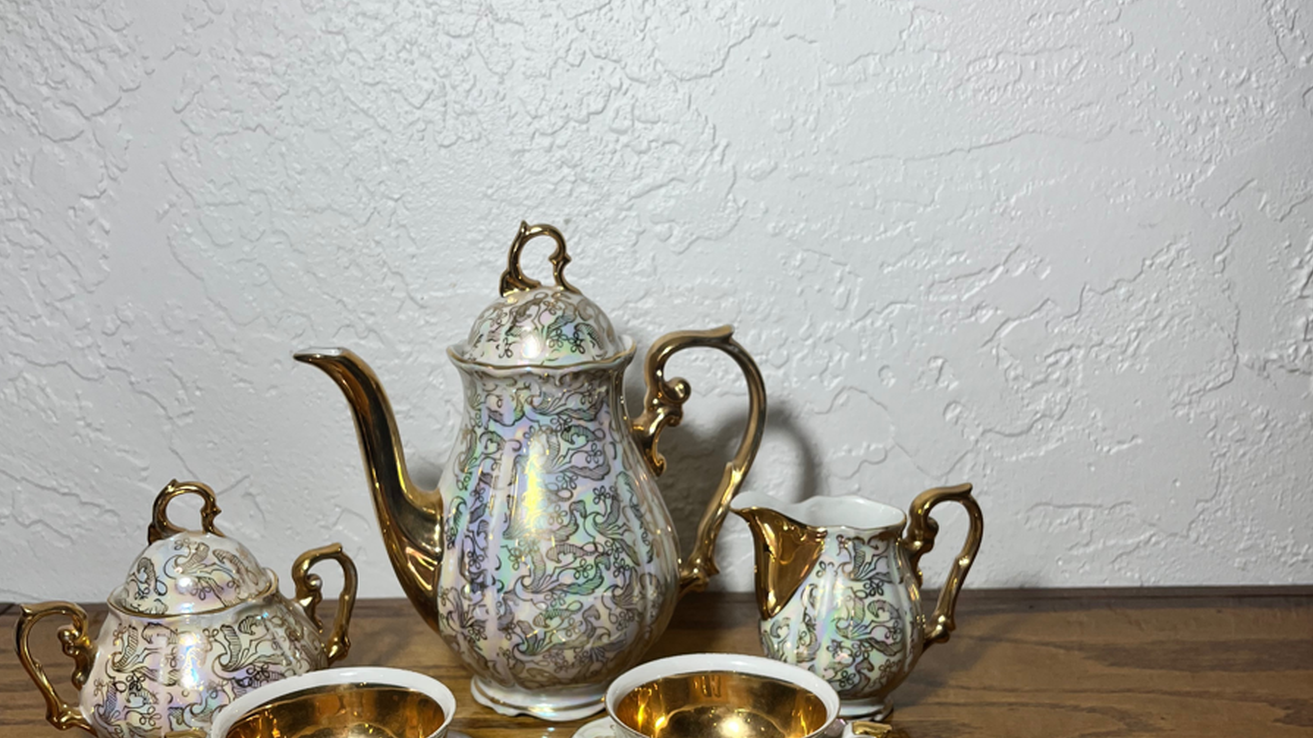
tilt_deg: -17.3
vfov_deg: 30.6
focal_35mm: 38
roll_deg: +1.8
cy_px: 553
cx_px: 654
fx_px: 1323
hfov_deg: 52.8
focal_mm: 5.1
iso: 50
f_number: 1.6
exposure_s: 1/120
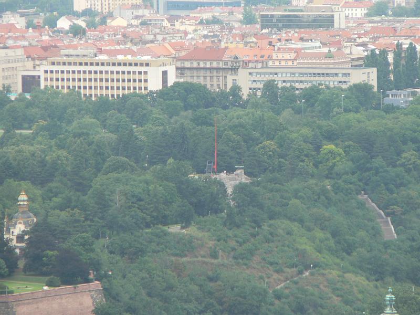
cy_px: 158
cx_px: 210
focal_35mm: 432
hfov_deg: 4.6
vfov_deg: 3.4
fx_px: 5242
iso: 80
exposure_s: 1/200
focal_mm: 72
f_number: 4
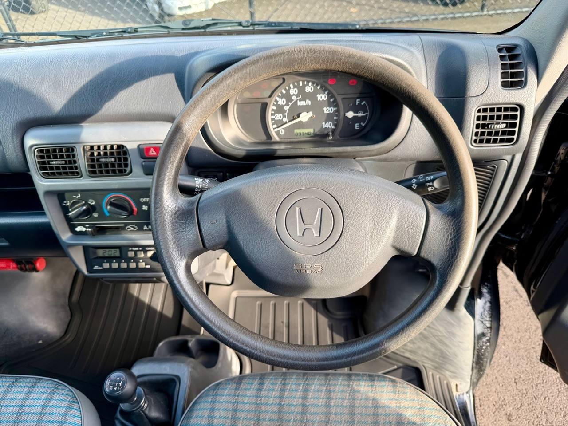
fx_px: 394
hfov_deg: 71.6
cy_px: 213
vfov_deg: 56.8
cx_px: 284
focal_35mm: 24
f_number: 1.78
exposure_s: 1/250
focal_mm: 6.76
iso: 80
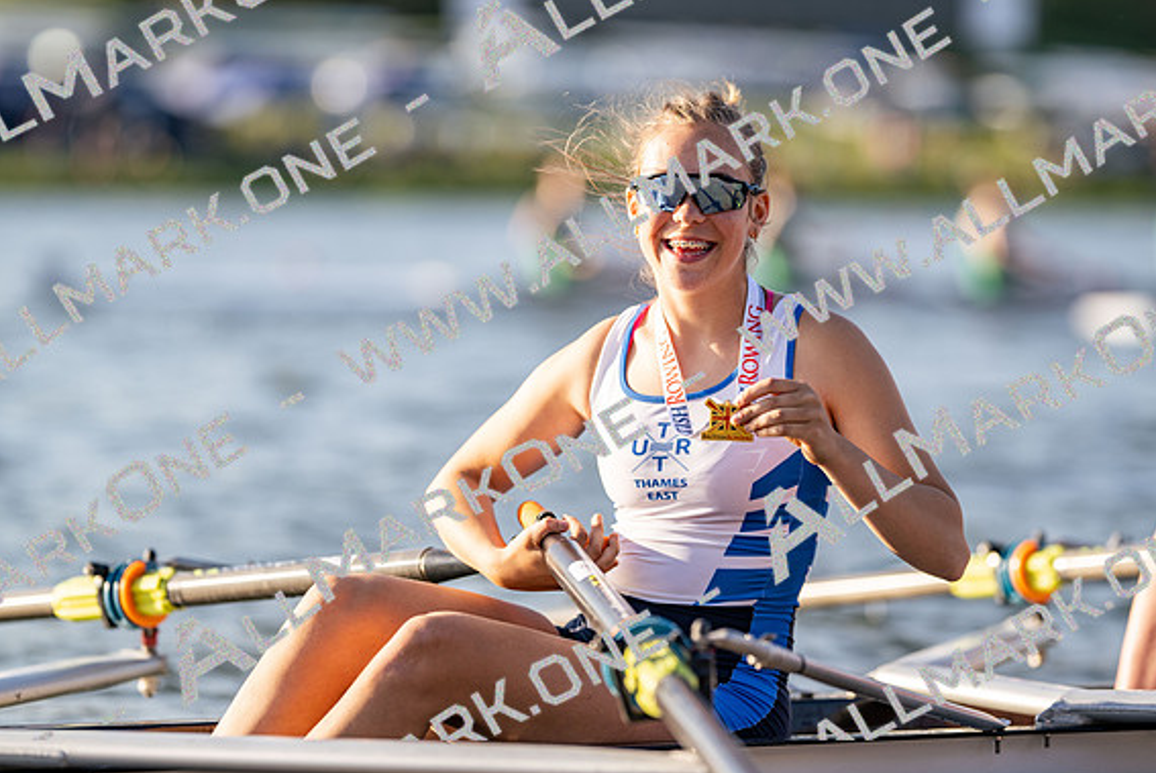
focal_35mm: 138
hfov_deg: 14.9
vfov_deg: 10.0
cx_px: 589
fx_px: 4435
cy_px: 391
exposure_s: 1/2000
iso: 64
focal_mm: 135
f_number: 1.8
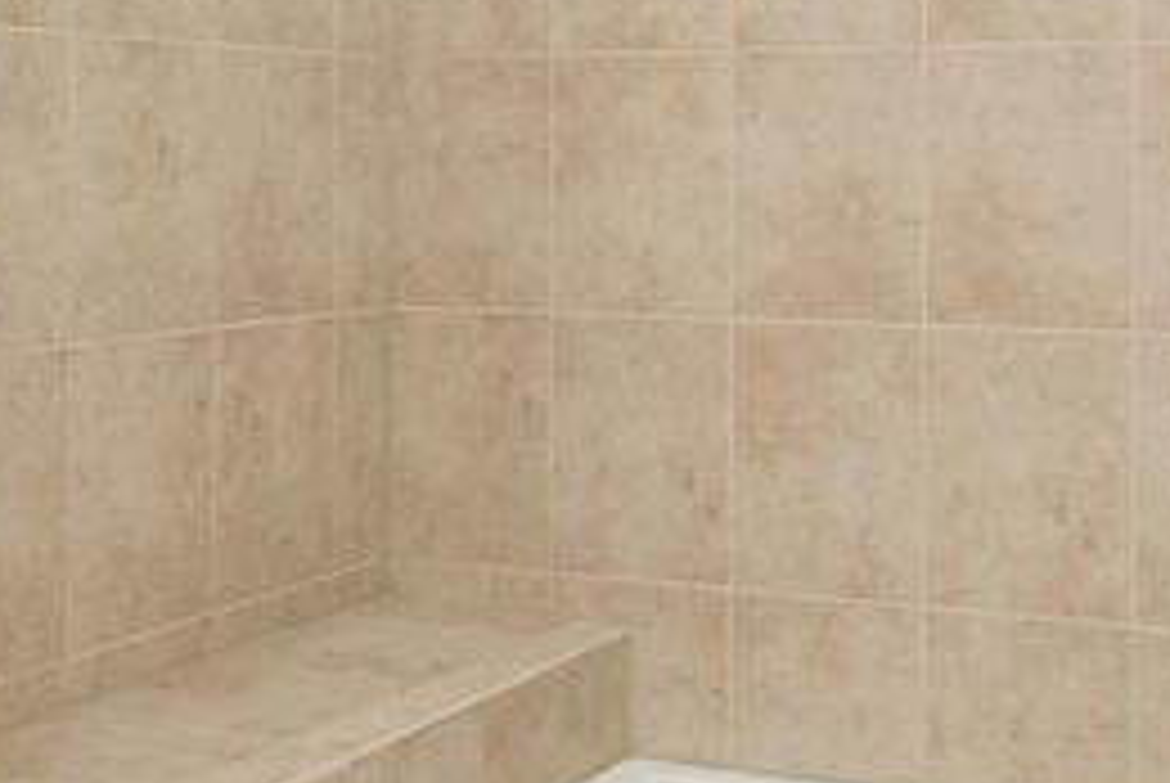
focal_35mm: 63
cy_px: 212
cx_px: 657
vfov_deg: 21.5
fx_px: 2050
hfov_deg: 31.8
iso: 400
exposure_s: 1/1.6
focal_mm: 16
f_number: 8
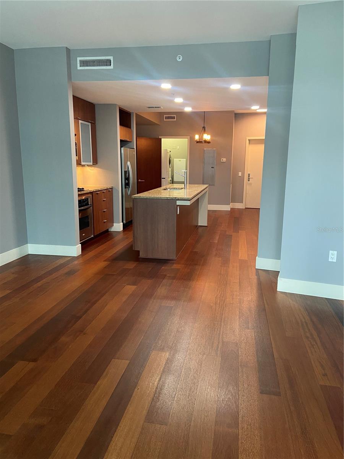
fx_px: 345
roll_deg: -0.5
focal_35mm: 26
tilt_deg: -9.9
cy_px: 230
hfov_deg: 53.1
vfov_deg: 67.3
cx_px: 172
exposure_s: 1/60
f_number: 1.8
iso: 250
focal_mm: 4.25
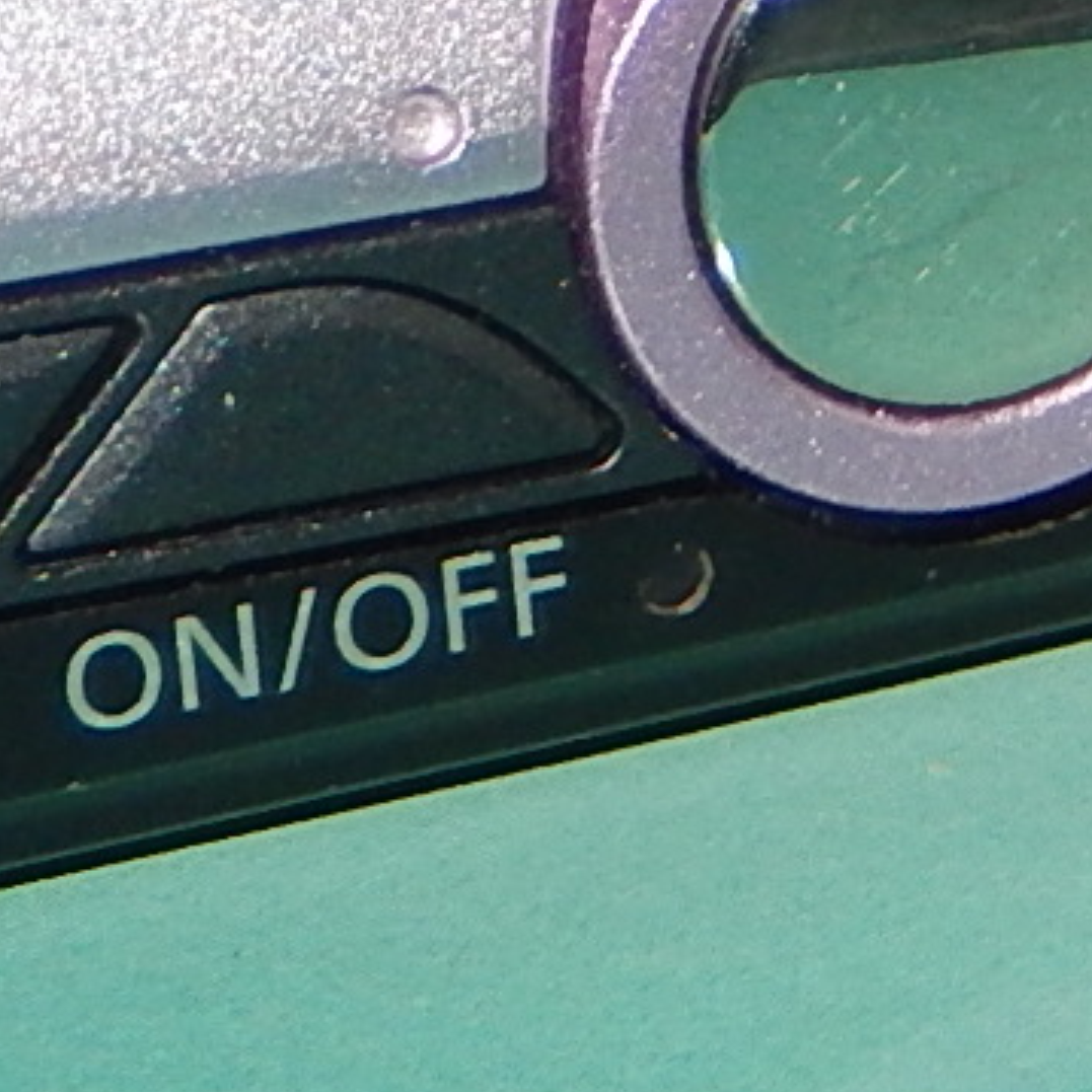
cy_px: -894
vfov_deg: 5.3
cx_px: -885
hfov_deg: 5.3
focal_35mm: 324
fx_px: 11564
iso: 200
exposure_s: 1/30
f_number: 9.2
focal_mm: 10.4
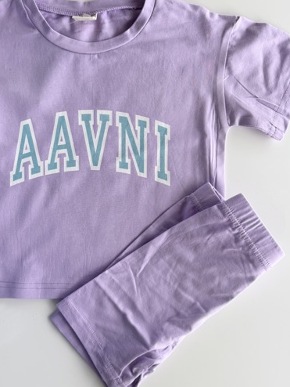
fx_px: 379
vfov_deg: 53.9
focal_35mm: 34
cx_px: 97
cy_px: 197
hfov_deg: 41.3
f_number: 1.78
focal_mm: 6.76
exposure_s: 1/350
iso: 80
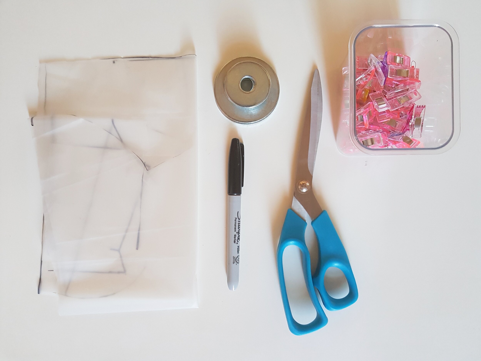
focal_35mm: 26
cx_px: 240
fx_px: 361
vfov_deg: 53.1
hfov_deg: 67.3
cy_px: 180
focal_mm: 4.2
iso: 200
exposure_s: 1/33
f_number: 1.7
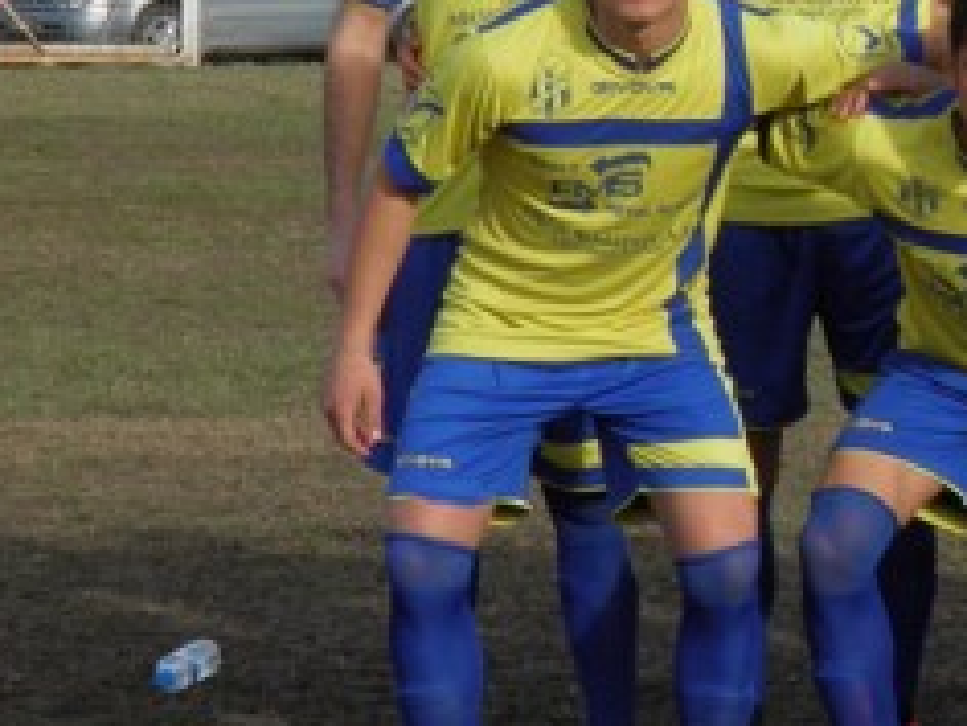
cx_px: 1303
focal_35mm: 204
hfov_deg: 9.5
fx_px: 5699
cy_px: -10
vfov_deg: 7.3
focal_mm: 13.2
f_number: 5.5
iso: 50
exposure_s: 1/200
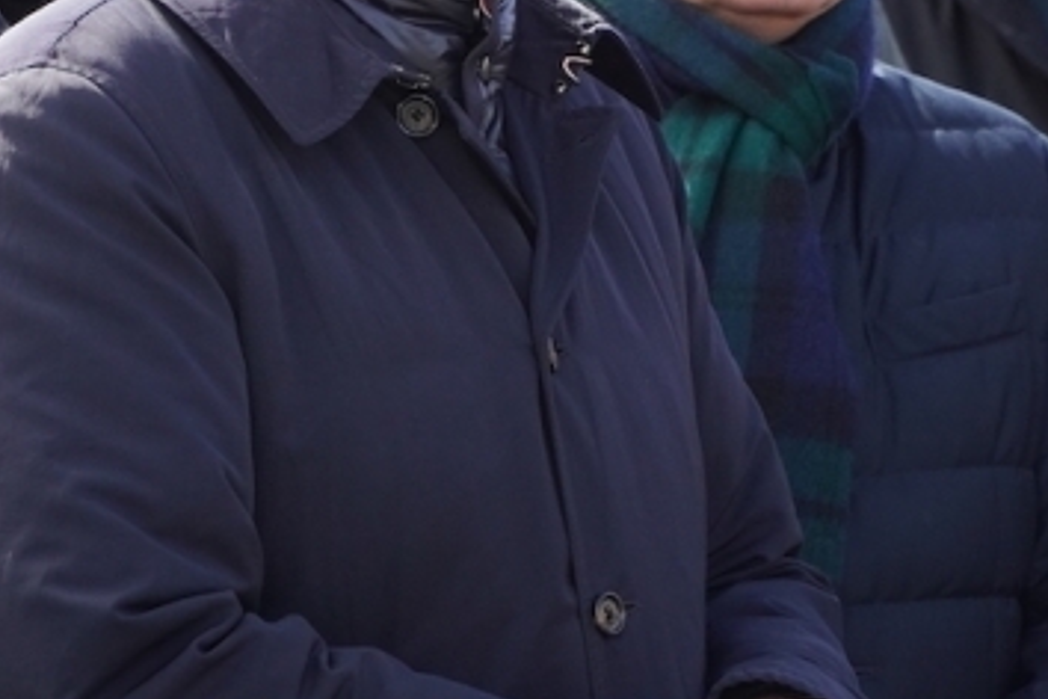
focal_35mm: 356
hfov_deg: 5.8
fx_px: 10367
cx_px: 468
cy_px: 30
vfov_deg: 3.9
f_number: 8
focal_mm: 105
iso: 800
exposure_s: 1/640
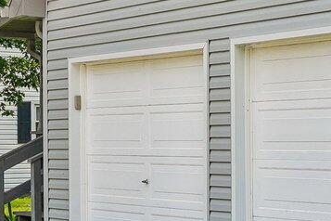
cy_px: 39
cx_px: 450
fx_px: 1028
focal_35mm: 112
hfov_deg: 17.0
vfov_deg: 12.2
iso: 100
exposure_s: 1/400
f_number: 8
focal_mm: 19.5
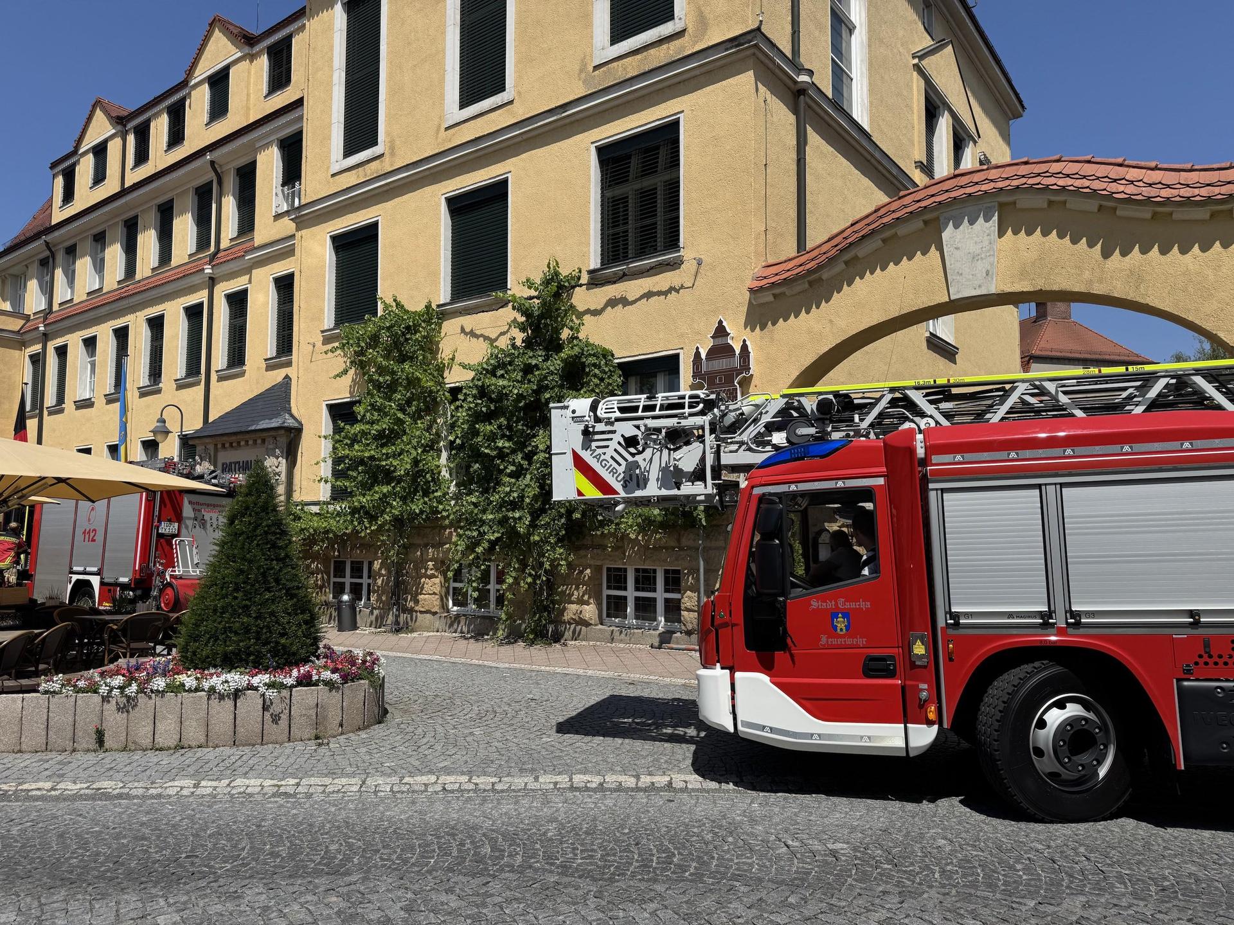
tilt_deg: +4.6
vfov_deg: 56.8
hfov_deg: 71.6
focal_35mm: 24
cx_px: 617
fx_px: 856
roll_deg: +0.0
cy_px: 462
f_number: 1.78
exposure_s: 1/5814
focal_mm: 6.76
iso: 80
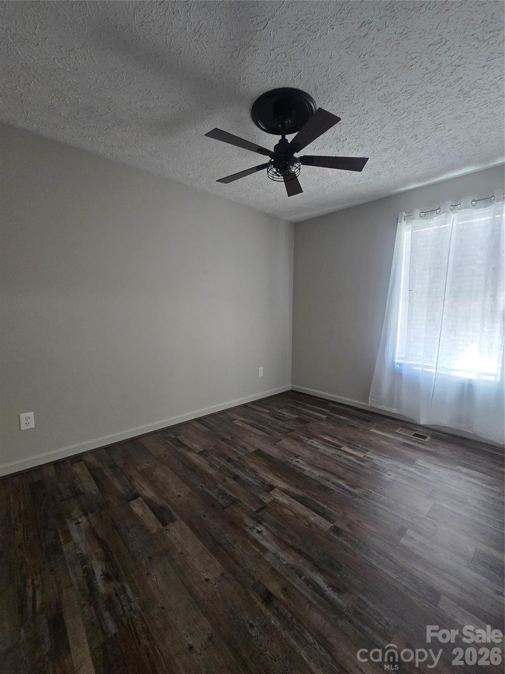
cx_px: 252
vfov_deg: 106.2
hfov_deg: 89.9
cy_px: 337
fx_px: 253
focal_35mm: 13
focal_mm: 2.2
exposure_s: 1/60
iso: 320
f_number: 2.2
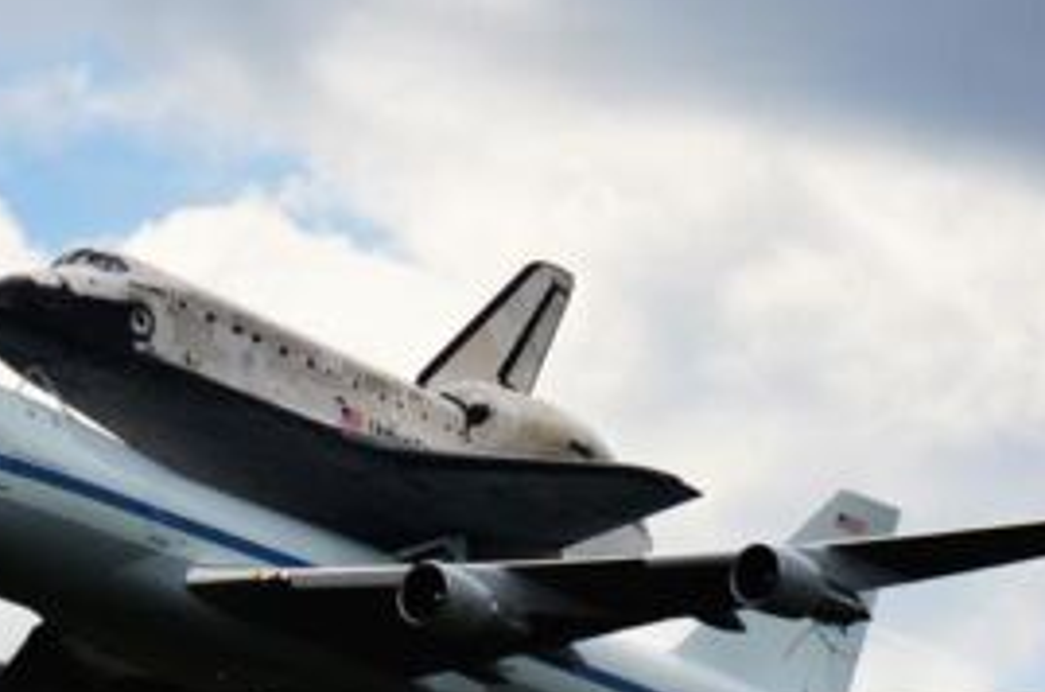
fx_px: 20648
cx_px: 249
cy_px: 542
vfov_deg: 1.9
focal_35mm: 713
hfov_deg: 2.9
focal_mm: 200
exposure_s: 1/2000
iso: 200
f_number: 5.6
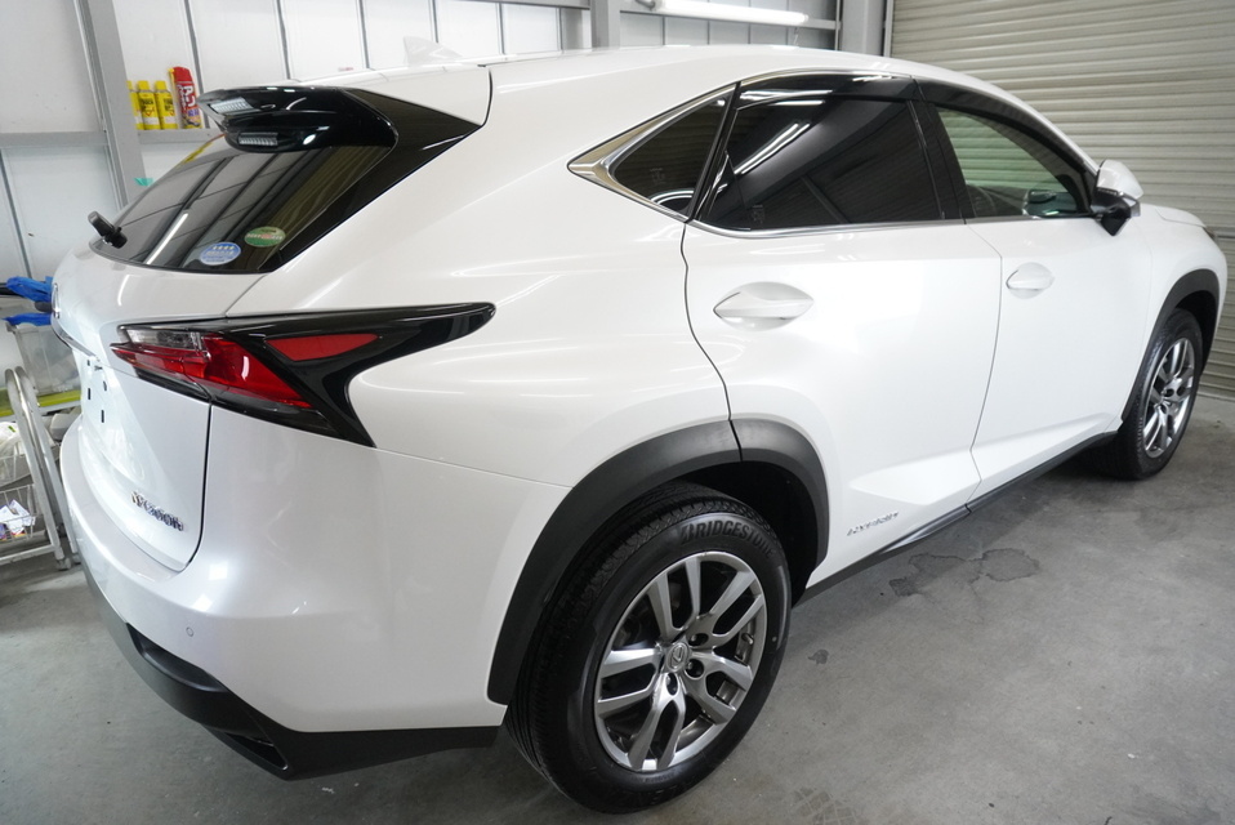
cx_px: 618
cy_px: 412
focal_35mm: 24
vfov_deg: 53.2
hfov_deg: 73.7
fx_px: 824
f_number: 5.6
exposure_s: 1/250
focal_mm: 16
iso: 3200
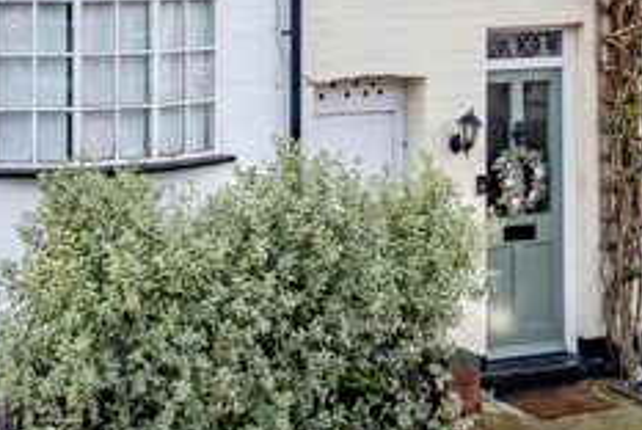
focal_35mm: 78
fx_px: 1393
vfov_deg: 16.6
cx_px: -39
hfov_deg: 24.5
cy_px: -121
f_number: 5.6
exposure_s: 1/125
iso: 80
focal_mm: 26
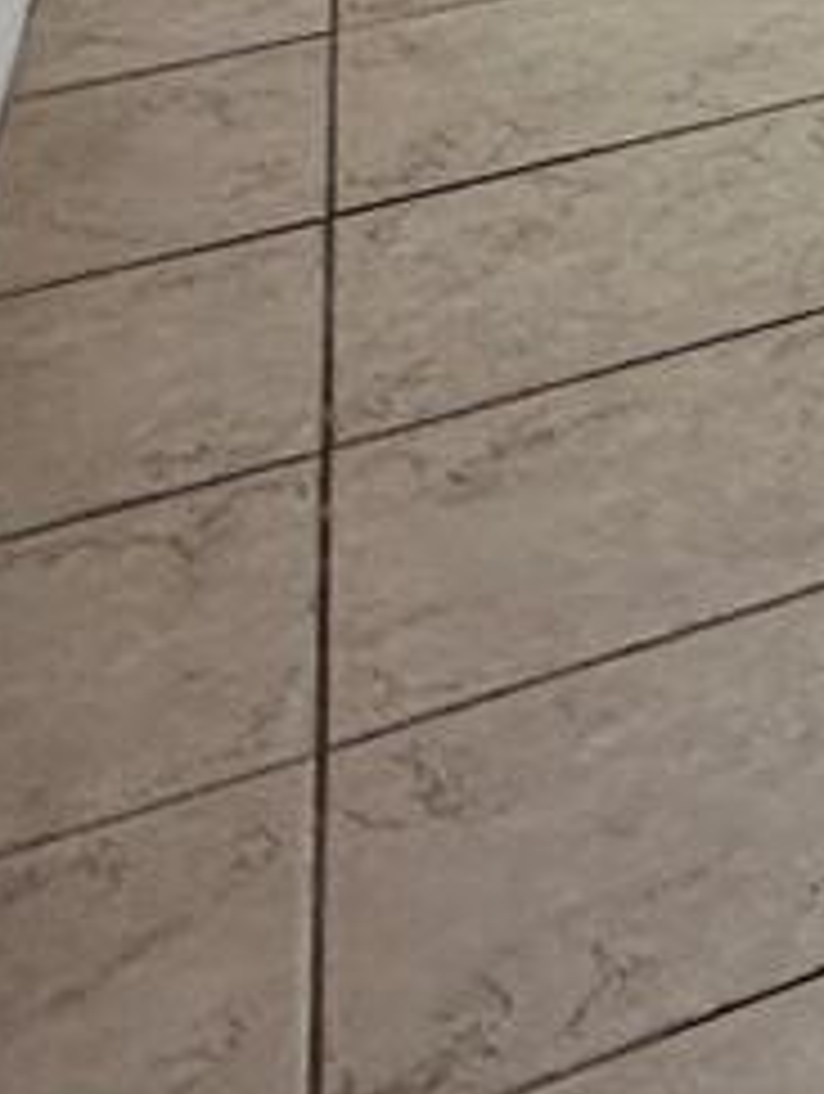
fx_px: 2912
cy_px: -774
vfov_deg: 17.8
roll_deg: -1.6
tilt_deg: -10.7
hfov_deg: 9.5
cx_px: 2859
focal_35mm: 92
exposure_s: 1/120
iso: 80
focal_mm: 2.22
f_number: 2.2
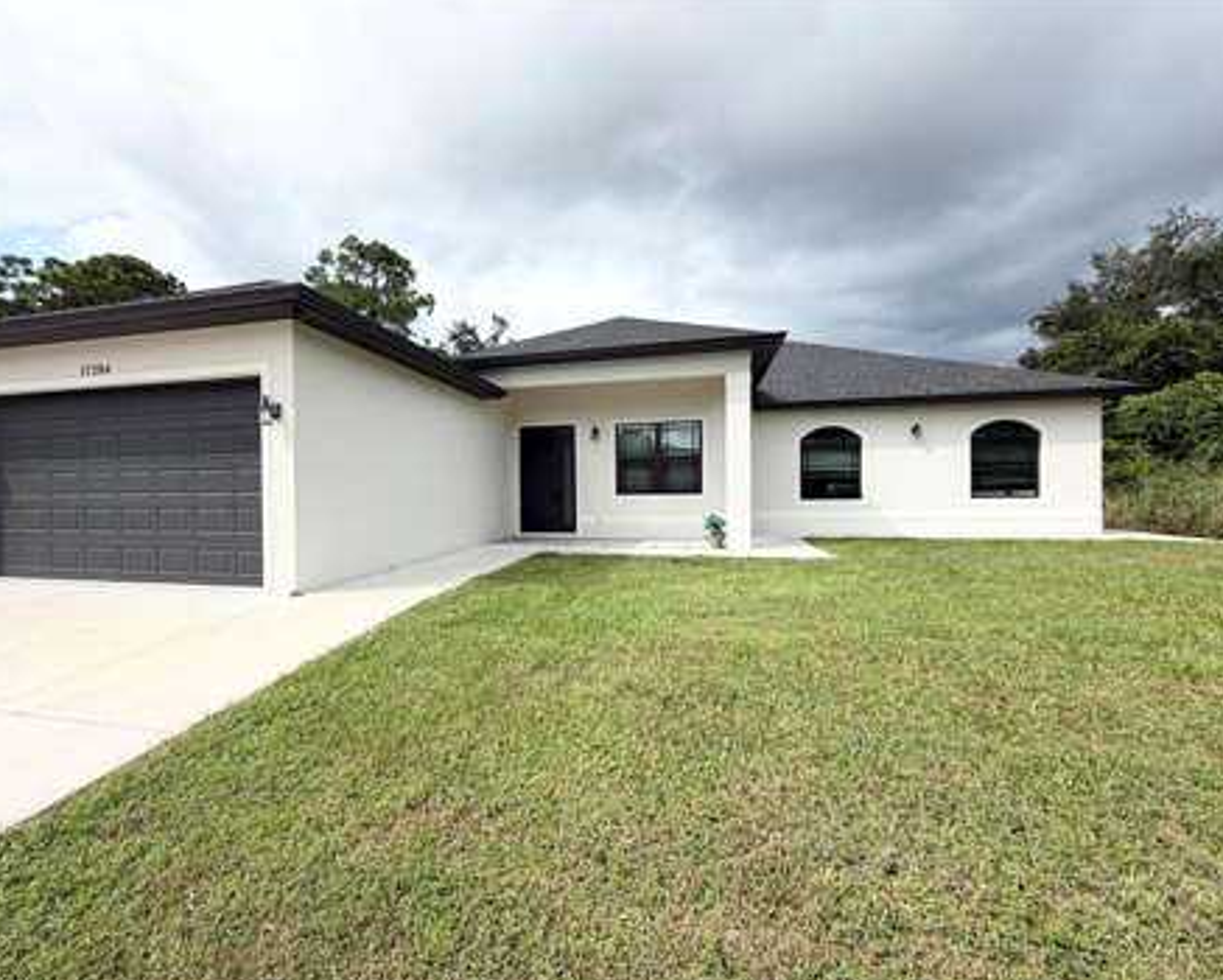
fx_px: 543
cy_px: 496
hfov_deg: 96.6
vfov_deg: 84.1
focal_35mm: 15
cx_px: 568
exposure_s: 1/770
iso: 25
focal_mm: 2.22
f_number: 2.2
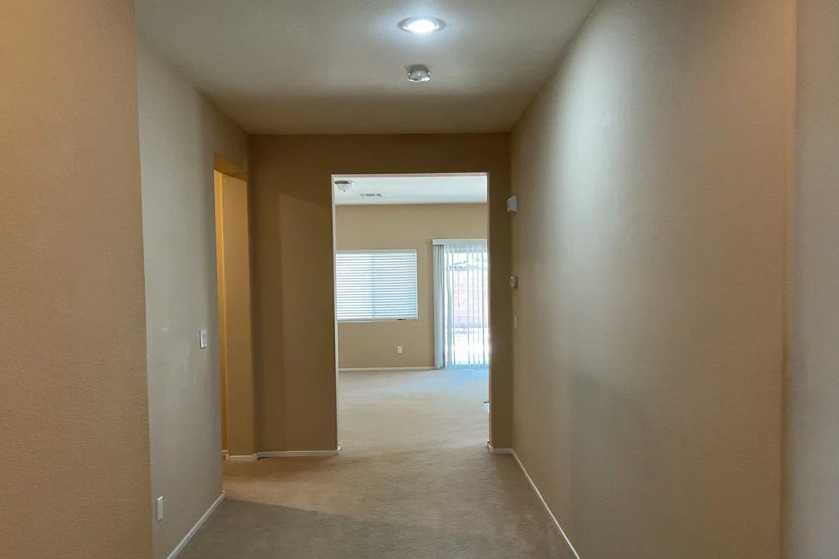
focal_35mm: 31
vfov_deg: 42.3
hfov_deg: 60.3
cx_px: 414
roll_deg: +0.1
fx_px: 722
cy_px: 311
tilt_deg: -4.0
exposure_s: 1/60
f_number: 1.8
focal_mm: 3
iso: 160
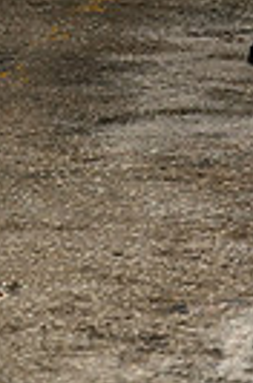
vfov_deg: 5.0
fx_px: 4260
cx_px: 400
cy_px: -438
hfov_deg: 3.4
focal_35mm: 402
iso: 1000
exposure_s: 1/125
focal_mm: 92
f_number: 6.3
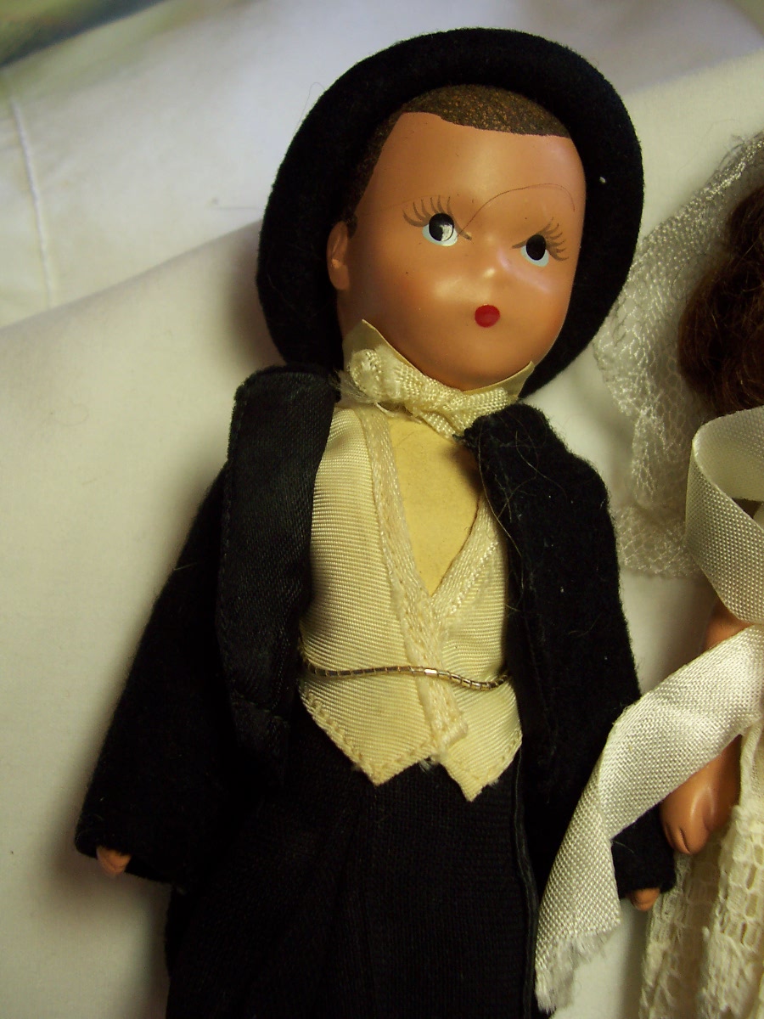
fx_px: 1089
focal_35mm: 37
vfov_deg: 50.1
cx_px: 382
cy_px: 510
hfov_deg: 38.7
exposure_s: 1/90
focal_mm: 5.6
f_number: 2.8
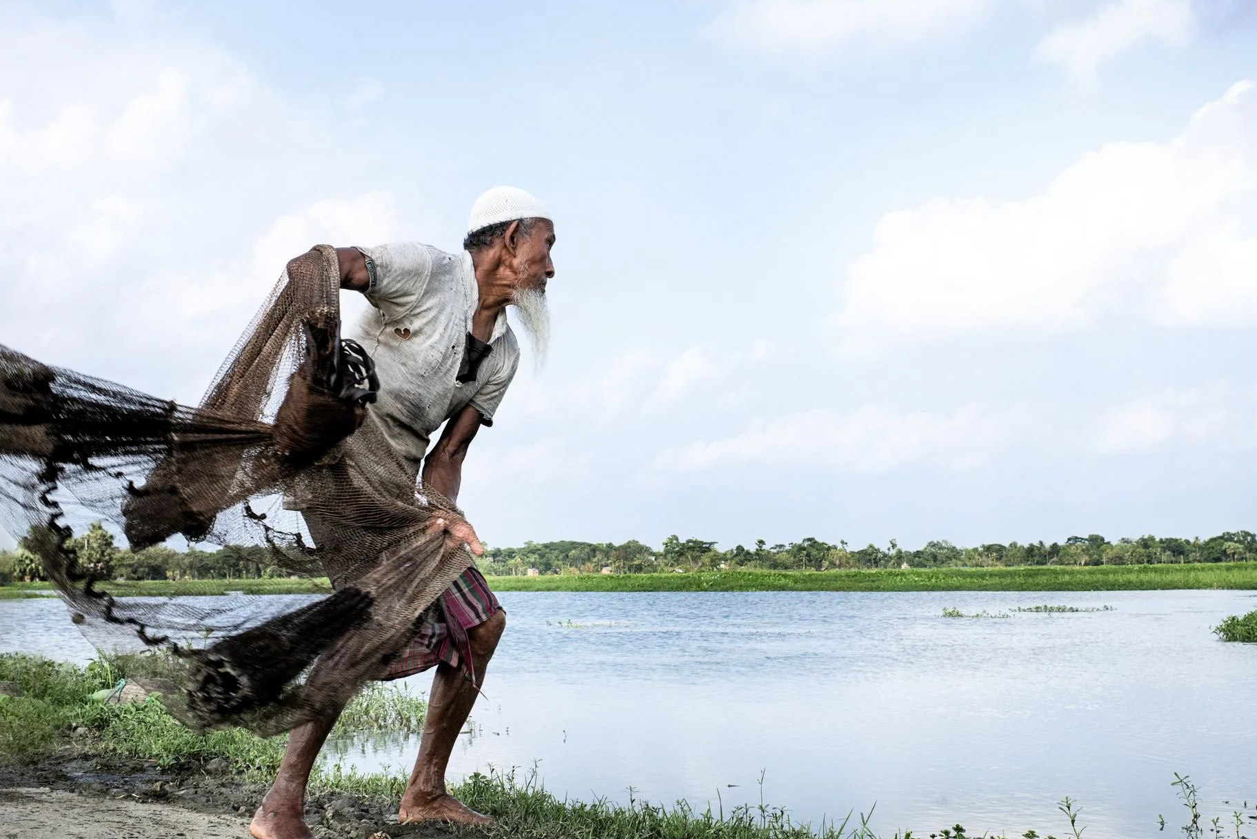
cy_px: 381
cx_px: 603
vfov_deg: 28.1
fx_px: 1676
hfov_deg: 41.1
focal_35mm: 48
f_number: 13
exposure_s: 1/500
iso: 400
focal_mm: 35
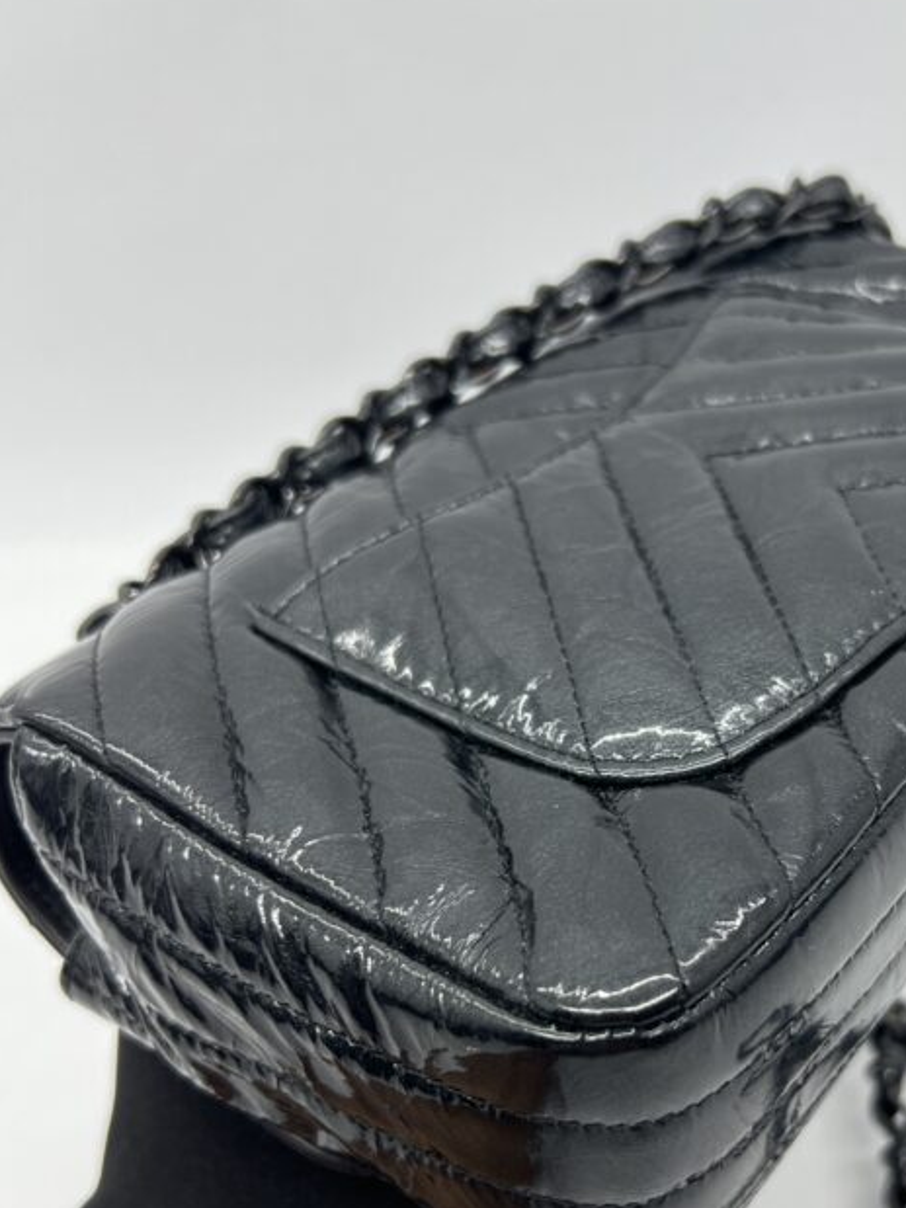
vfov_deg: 43.4
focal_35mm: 43
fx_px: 1501
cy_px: 783
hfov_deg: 33.0
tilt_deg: -45.6
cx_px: 668
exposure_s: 1/104
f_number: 1.5
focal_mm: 5.7
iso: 32
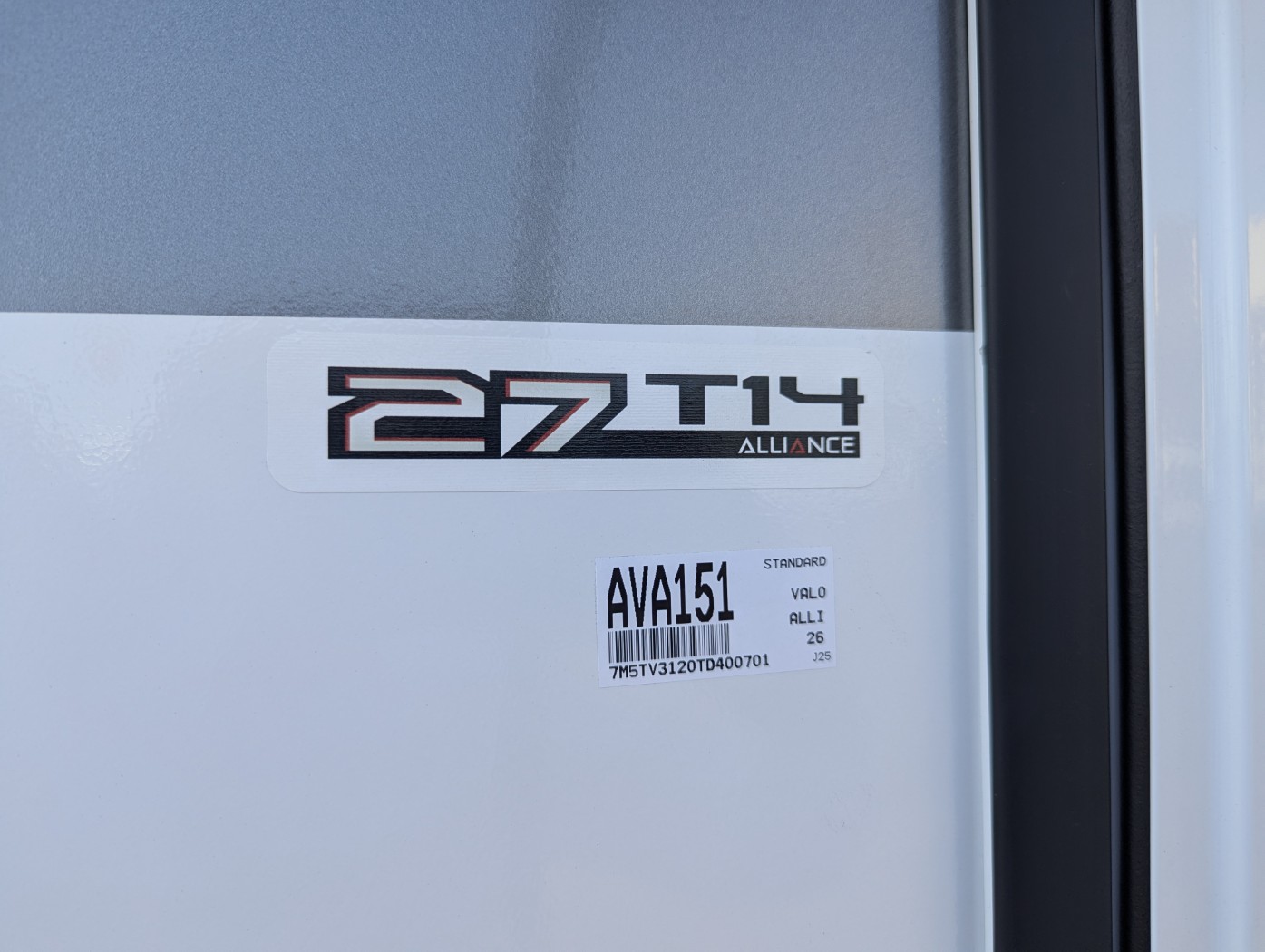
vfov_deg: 56.9
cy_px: 476
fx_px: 878
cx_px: 632
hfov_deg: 71.5
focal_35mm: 24
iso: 60
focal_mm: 6.81
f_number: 1.85
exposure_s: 1/602
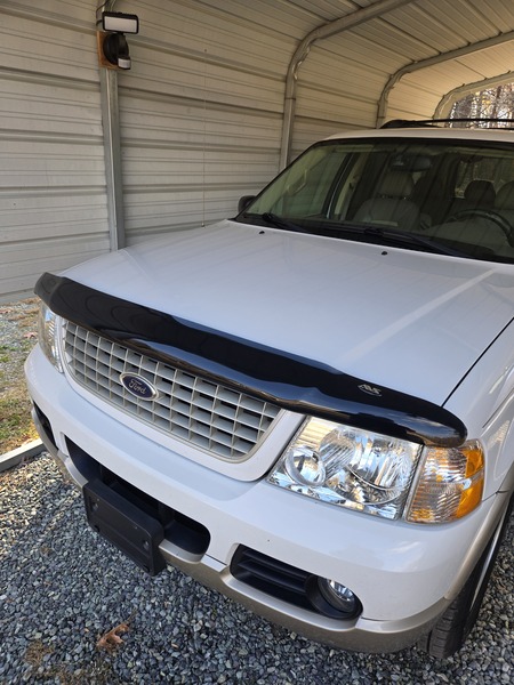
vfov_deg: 73.9
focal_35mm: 23
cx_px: 257
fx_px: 455
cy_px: 342
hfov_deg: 58.9
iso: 25
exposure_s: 1/180
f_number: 1.8
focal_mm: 5.4
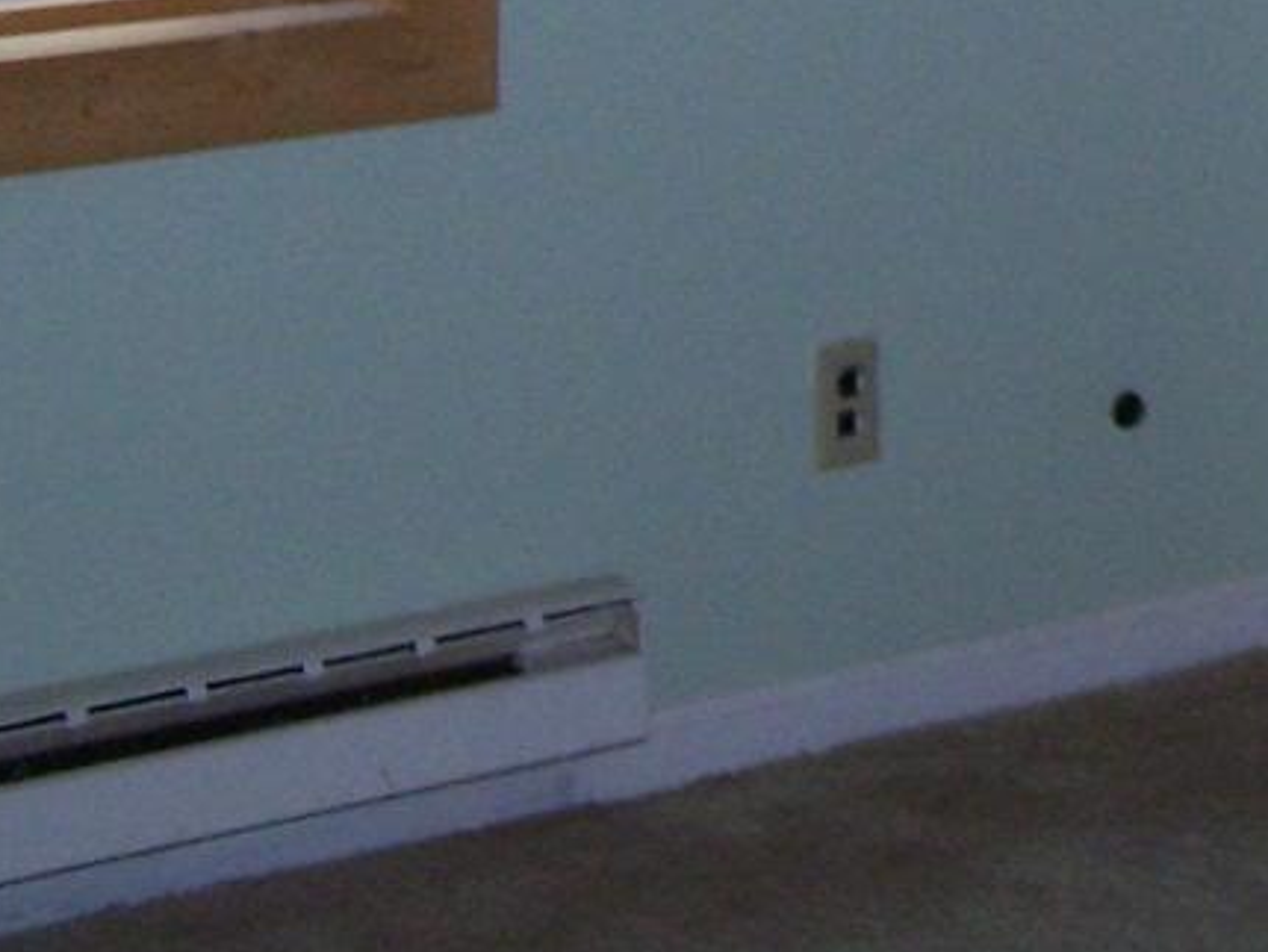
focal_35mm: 137
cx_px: 1651
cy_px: -560
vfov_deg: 10.4
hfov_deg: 13.8
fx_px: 5021
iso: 140
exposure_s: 1/60
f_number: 2.8
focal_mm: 6.3
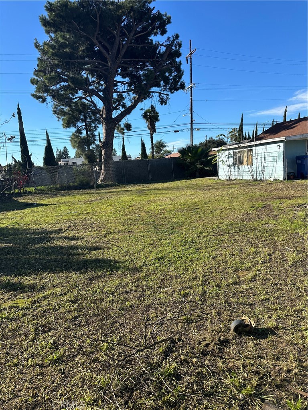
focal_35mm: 24
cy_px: 205
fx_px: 285
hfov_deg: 56.8
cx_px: 154
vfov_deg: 71.6
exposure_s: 1/2809
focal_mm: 6.86
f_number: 1.78
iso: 80
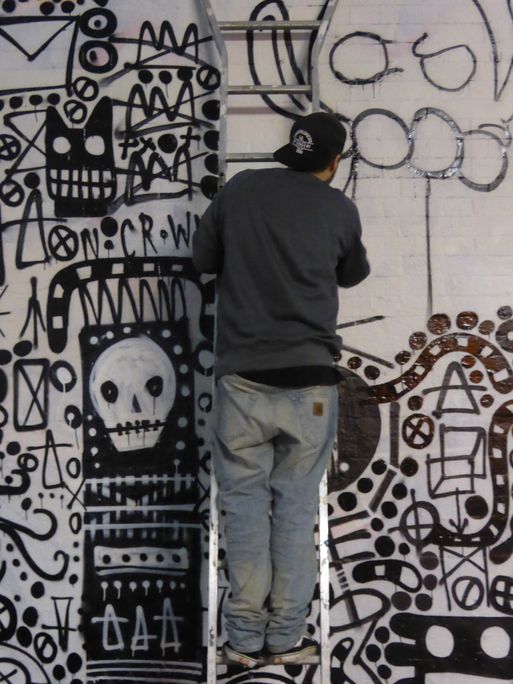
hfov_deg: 29.7
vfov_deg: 38.9
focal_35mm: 49
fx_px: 968
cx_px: 256
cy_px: 342
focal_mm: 8.5
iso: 1250
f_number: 4.2
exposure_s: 1/4
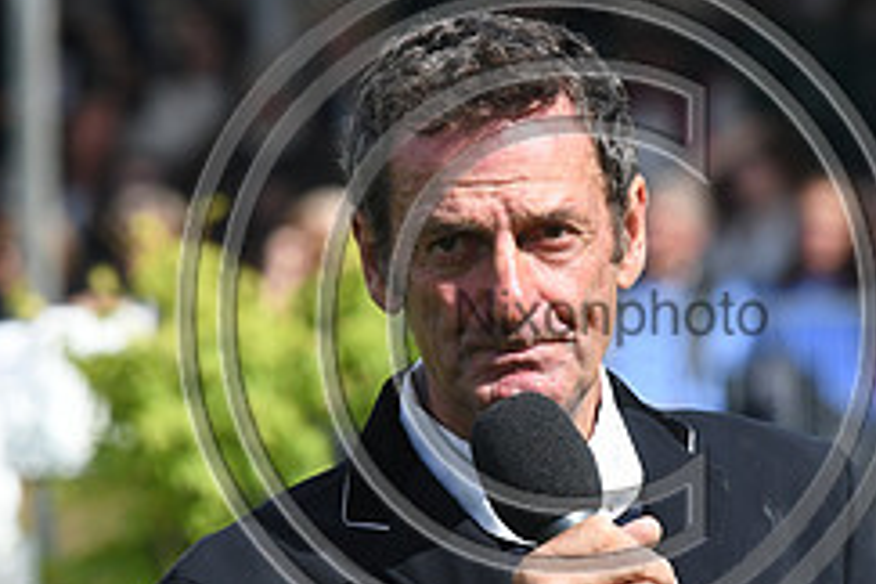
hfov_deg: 1.9
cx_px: 508
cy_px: 265
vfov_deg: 1.3
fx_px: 26083
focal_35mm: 1072
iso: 640
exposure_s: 1/1000
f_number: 9
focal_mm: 300
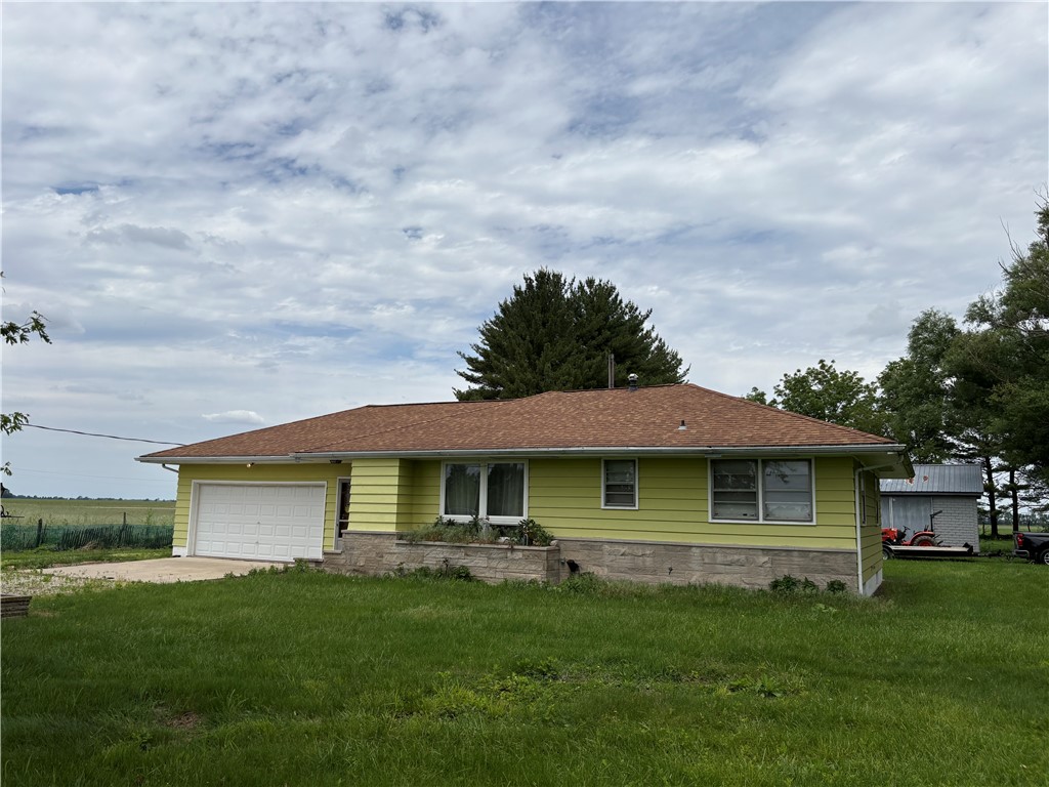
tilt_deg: +7.7
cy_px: 394
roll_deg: -0.2
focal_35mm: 26
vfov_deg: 53.1
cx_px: 524
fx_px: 788
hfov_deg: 67.3
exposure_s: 1/6993
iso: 50
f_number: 1.6
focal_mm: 5.96
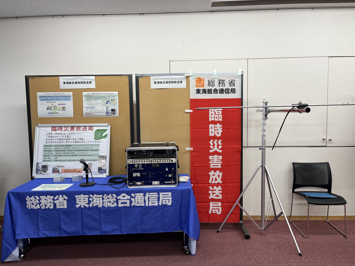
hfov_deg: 67.3
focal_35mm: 26
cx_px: 178
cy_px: 133
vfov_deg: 53.1
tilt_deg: -4.7
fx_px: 267
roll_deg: +1.1
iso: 64
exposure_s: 1/122
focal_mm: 5.1
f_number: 1.6
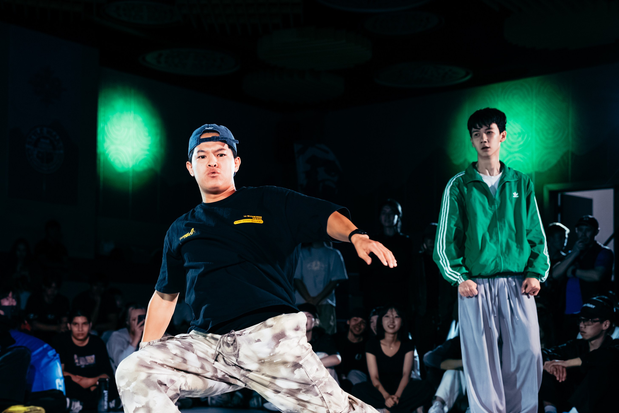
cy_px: 269
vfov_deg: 21.8
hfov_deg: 32.4
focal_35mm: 62
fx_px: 1066
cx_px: 276
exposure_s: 1/800
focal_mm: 44
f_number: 2.8
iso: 3200
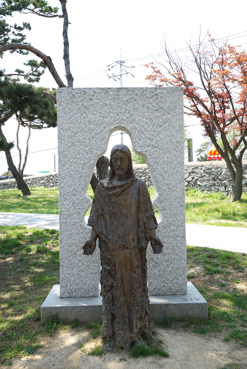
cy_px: 184
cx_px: 124
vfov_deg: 54.4
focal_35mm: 35
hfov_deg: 37.9
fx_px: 360
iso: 200
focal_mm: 35
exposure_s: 1/100
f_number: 11
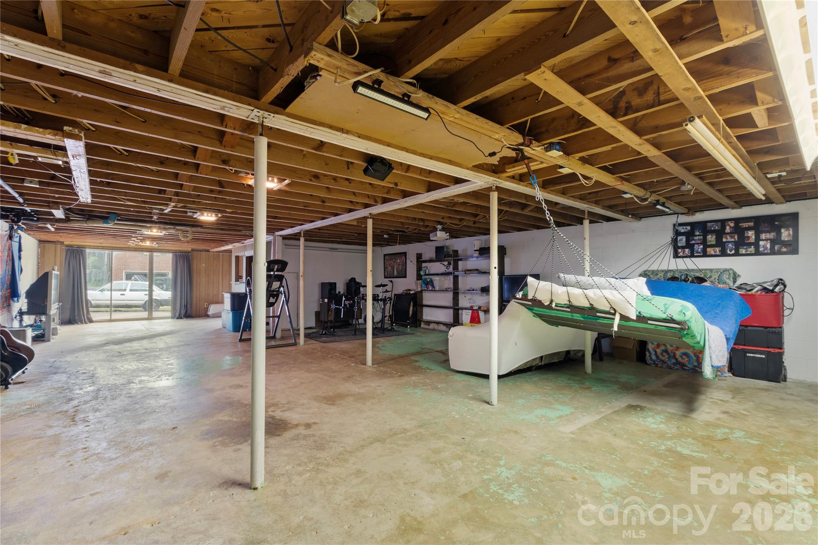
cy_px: 272
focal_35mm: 16
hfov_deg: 96.7
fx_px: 363
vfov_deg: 73.7
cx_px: 409
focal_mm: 11
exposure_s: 8
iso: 50
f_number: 8
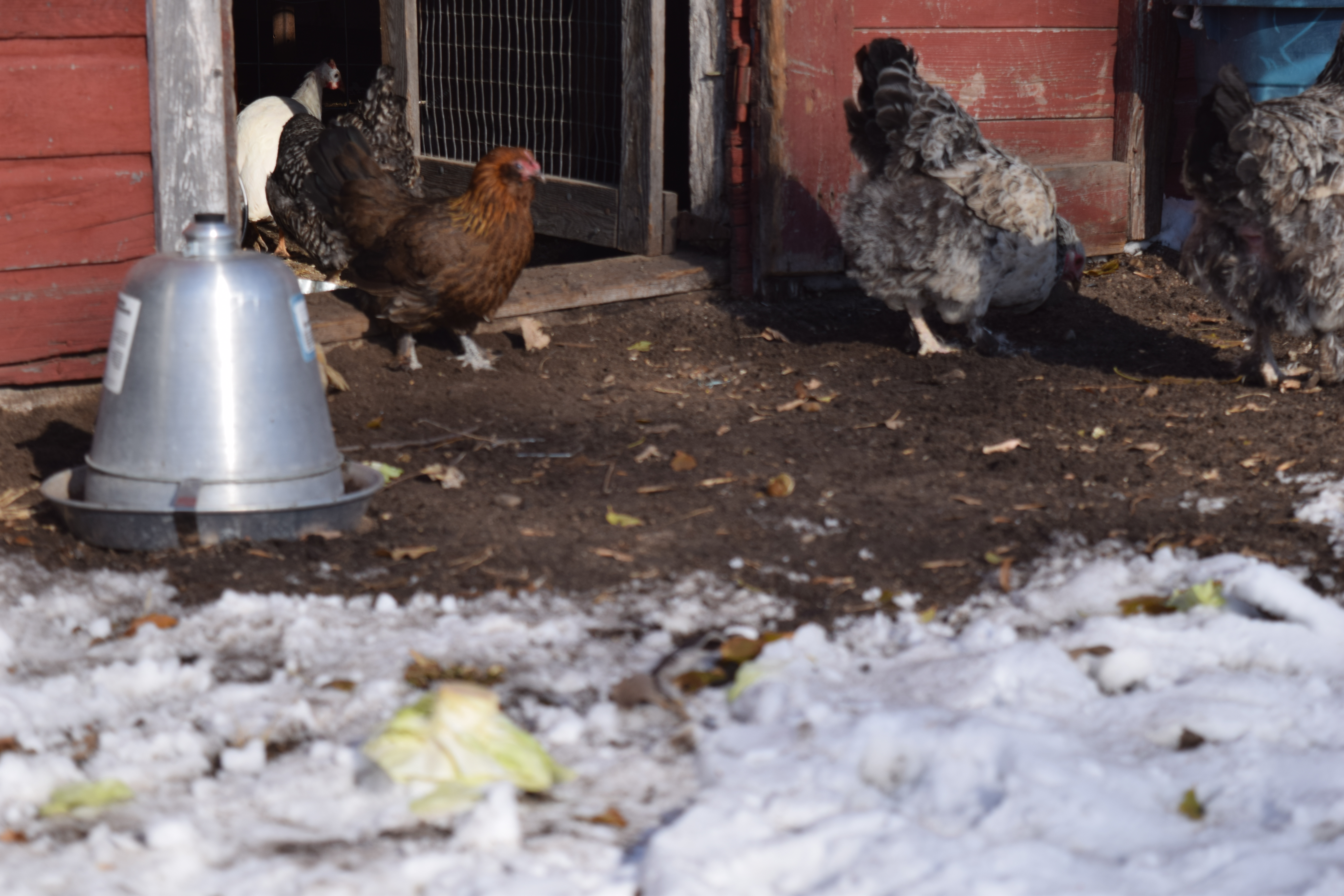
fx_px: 2912
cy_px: 448
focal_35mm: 78
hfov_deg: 26.0
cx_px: 672
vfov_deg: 17.5
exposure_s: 1/500
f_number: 5.6
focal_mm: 52
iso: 100
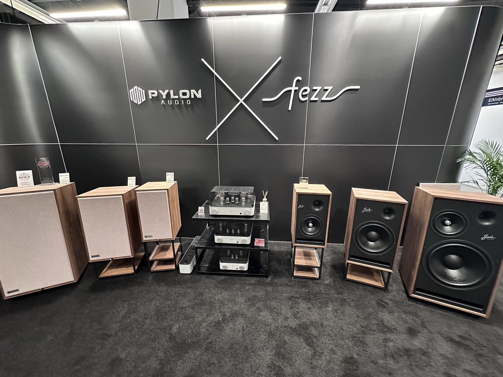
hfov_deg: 102.1
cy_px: 188
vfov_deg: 85.7
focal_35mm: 14
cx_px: 252
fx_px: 203
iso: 1250
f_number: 2.2
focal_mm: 2.22
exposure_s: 1/50
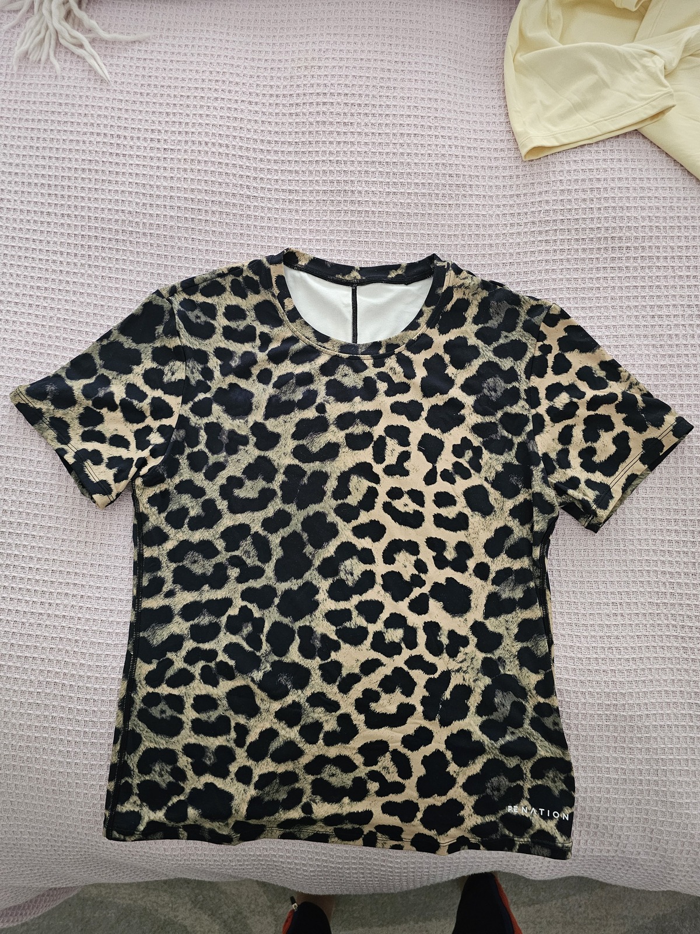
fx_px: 620
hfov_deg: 58.9
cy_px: 467
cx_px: 350
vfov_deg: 73.9
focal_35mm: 23
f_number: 1.7
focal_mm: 6.3
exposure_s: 1/25
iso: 500
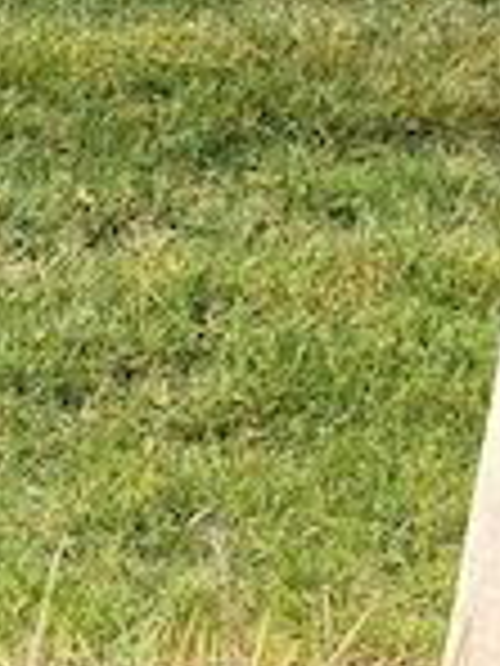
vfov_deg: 15.7
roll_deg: +0.8
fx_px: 2369
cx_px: -586
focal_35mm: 123
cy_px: -4
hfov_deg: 10.7
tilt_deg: -20.9
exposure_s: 1/857
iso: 20
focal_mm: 3.99
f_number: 1.8
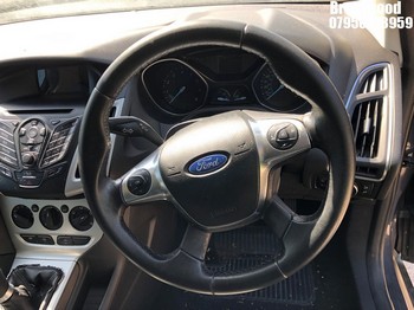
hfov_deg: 63.5
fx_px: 335
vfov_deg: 49.7
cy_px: 155
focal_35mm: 28
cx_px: 207
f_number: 1.8
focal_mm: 4
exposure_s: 1/120
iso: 32
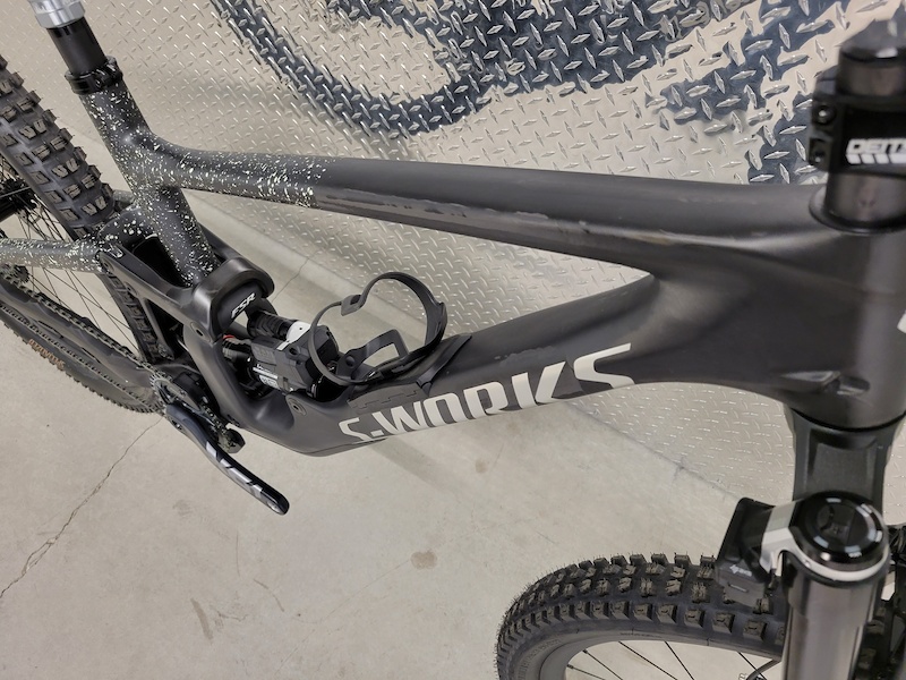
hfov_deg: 67.3
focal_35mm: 26
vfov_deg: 53.1
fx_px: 680
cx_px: 453
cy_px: 340
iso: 250
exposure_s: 1/40
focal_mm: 5.4
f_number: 1.8
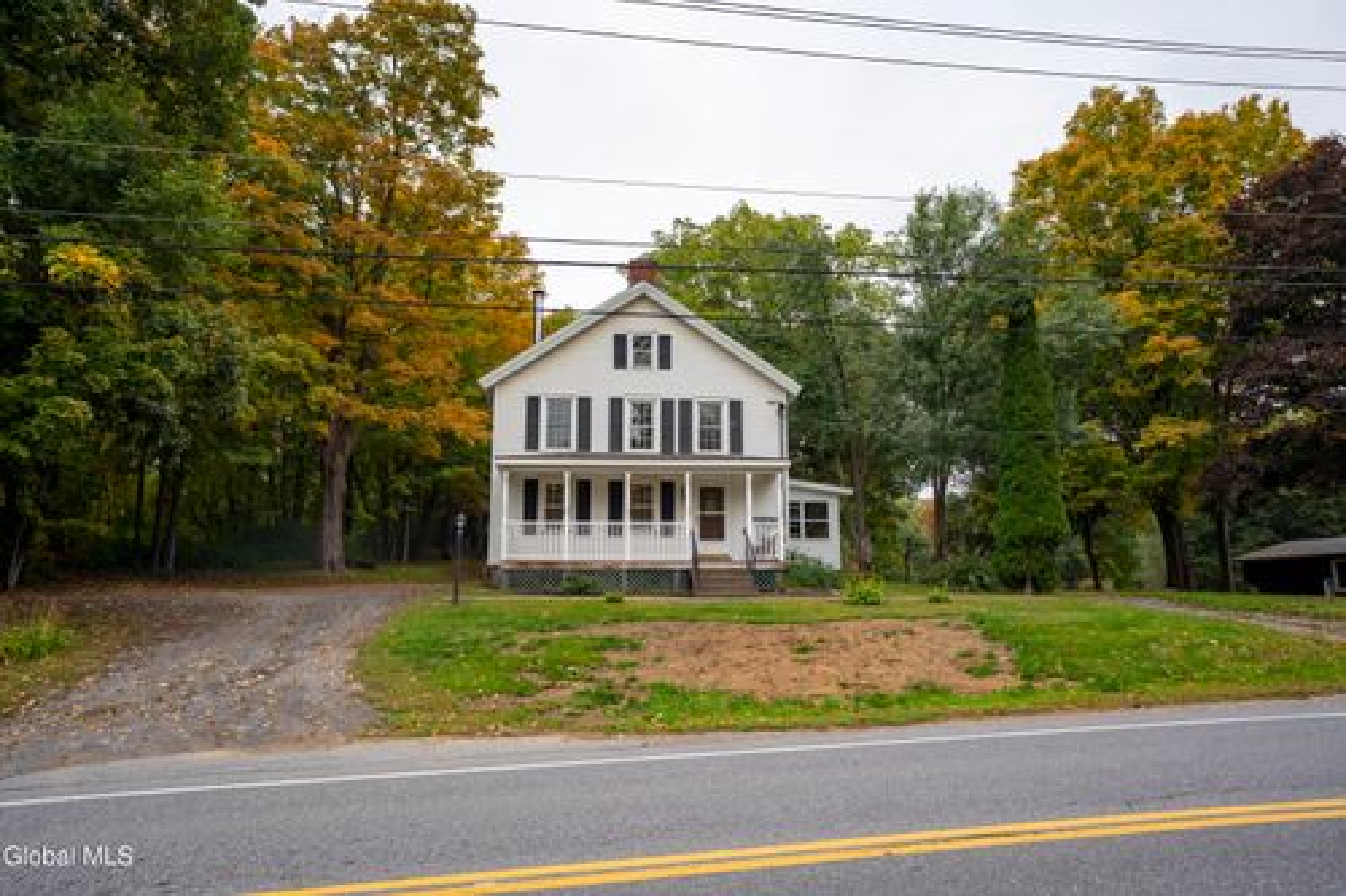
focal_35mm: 24
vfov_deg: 53.1
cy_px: 448
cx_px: 673
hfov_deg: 73.8
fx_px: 897
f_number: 5.6
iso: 400
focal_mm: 24
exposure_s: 1/250
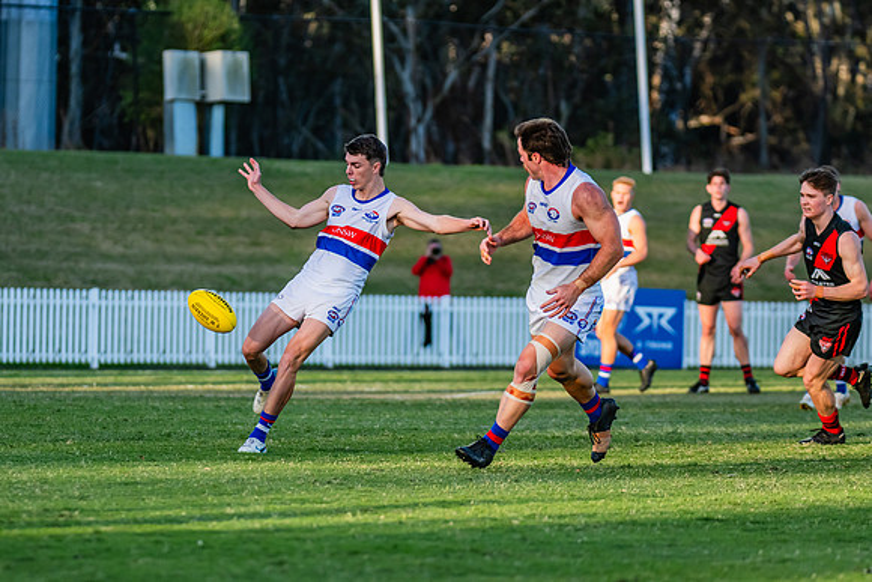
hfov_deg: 7.8
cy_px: 285
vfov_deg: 5.2
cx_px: 340
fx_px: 6431
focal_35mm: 265
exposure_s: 1/1600
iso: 800
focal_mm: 210
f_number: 4.5
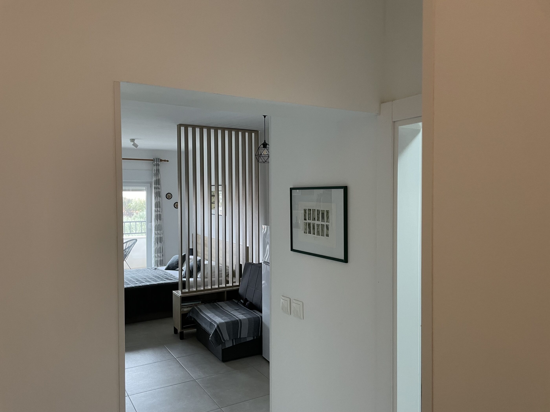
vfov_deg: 53.1
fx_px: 413
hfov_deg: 67.3
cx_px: 275
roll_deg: +0.4
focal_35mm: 26
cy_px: 206
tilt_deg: -2.2
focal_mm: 4.2
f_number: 1.6
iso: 125
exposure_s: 1/50
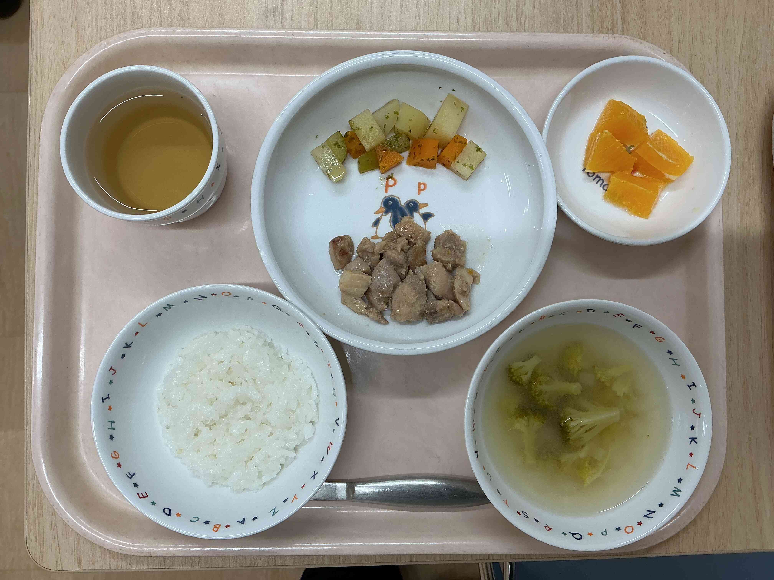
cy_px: 290
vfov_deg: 48.2
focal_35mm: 29
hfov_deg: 61.7
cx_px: 387
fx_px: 648
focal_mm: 3
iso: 40
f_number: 1.8
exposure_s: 1/120
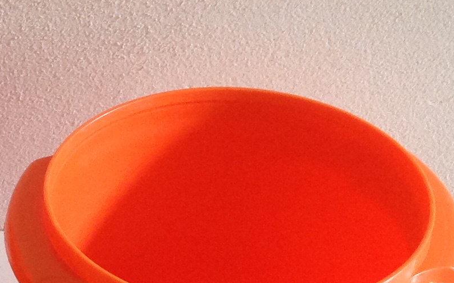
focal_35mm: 120
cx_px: 15
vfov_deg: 10.6
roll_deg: +0.0
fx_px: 1485
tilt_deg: -42.6
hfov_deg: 17.1
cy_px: 398
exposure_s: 1/15
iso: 100
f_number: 2.4
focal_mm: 4.28
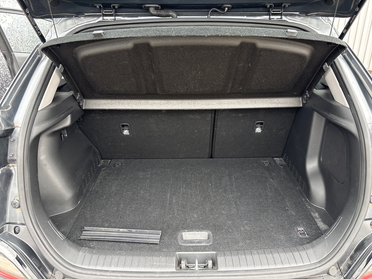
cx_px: 189
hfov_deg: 65.3
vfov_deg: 51.4
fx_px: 290
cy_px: 141
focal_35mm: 27
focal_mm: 5.96
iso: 125
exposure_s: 1/242
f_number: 1.6
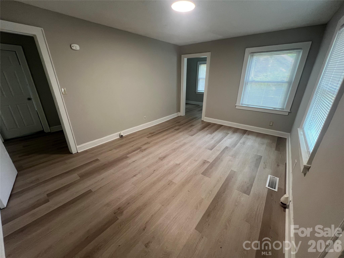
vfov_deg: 89.9
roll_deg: +0.0
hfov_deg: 106.2
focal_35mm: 13
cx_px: 172
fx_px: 129
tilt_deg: -21.7
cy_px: 129
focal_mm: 1.57
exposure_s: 1/60
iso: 250
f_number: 1.8
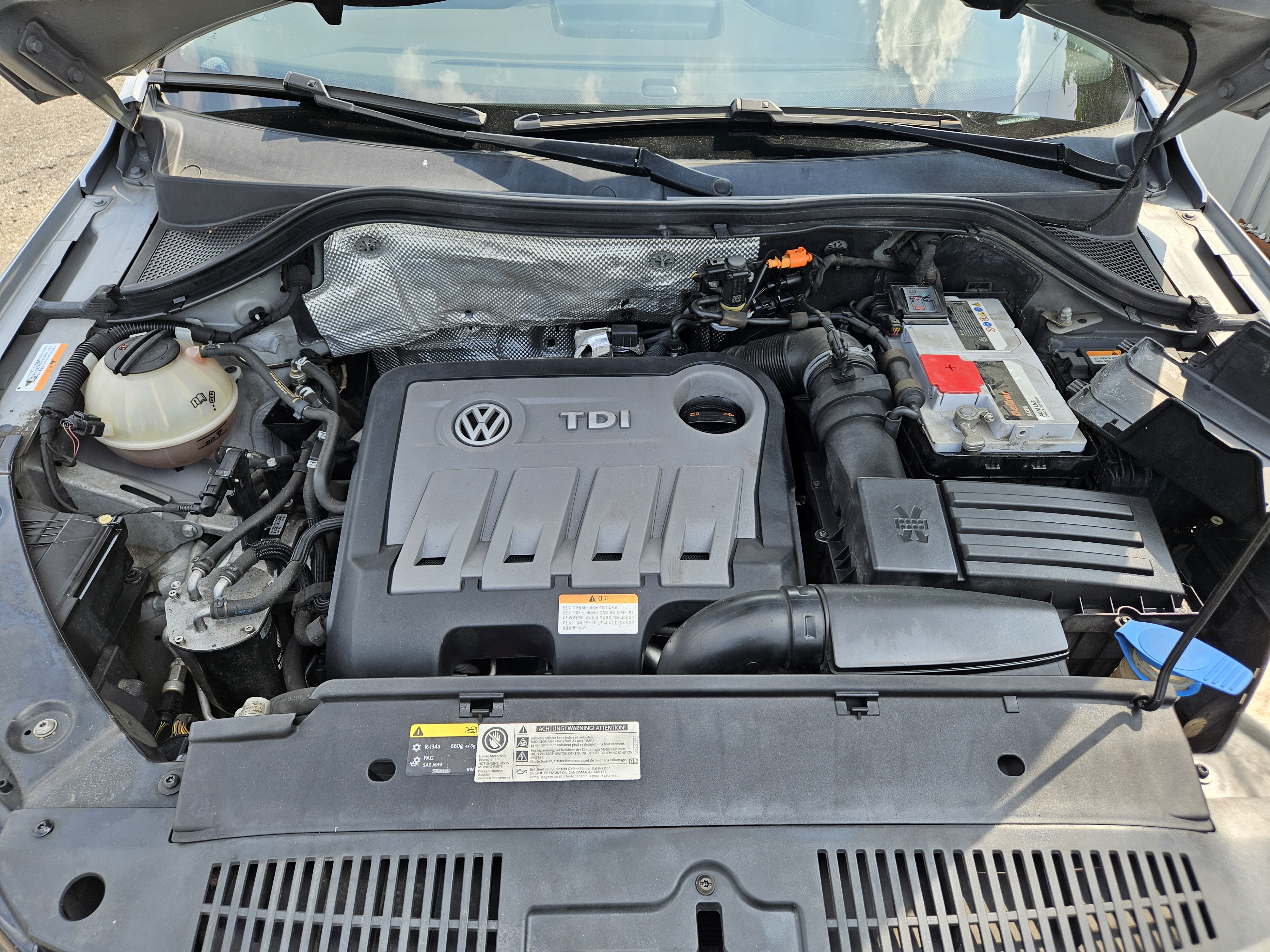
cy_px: 476
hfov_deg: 73.9
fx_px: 844
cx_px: 635
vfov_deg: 58.9
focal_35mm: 23
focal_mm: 5.4
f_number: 1.8
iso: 25
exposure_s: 1/333
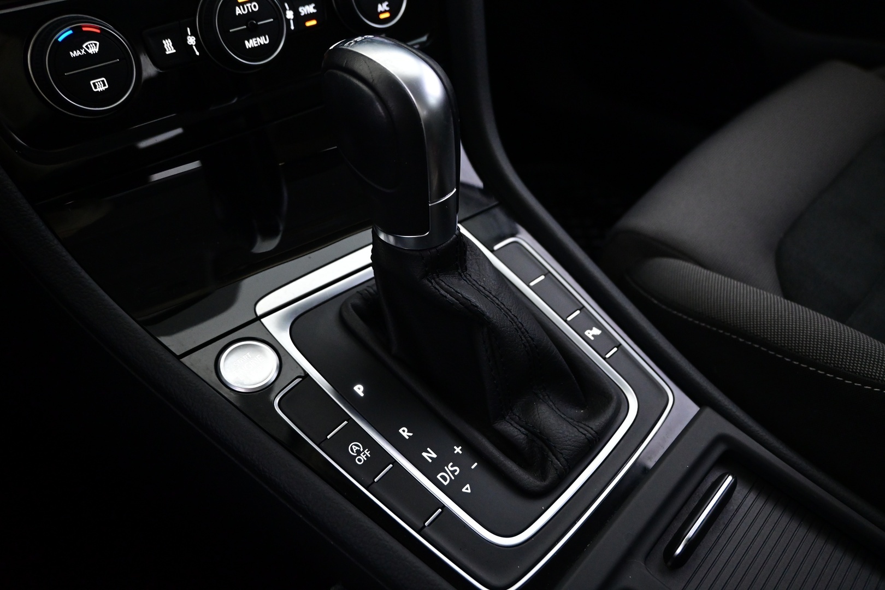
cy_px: 295
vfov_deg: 44.6
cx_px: 442
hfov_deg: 63.2
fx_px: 719
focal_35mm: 29
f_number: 3.8
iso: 2500
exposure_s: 1/30
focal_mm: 19.5
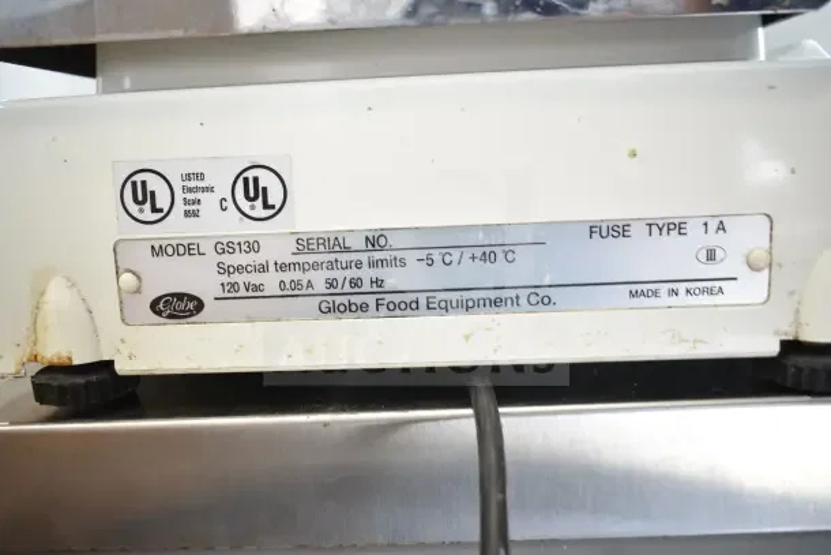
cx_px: 416
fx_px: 693
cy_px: 278
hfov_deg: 61.9
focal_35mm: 30
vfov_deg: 43.6
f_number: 3.8
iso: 220
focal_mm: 20
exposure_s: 1/30
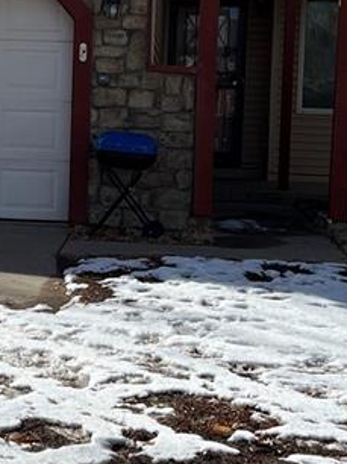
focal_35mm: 102
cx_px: 53
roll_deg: -1.5
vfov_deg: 19.2
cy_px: 150
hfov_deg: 14.4
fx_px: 1365
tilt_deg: -1.0
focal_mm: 5.7
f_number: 1.5
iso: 50
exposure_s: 1/5882
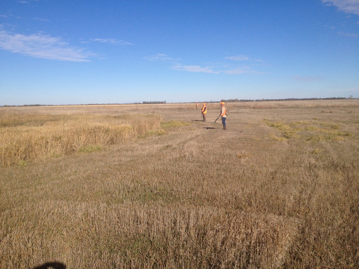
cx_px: 180
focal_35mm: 35
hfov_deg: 52.6
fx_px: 363
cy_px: 134
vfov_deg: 40.7
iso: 50
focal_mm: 4.28
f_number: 2.4
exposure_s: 1/2762
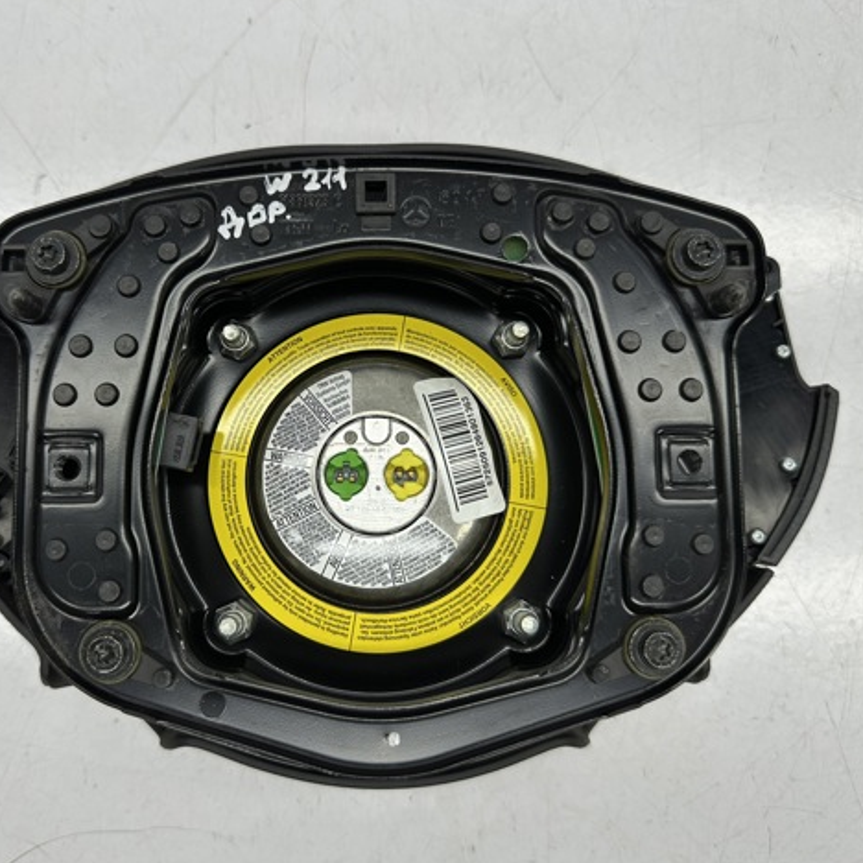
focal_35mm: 29
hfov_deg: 55.3
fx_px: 818
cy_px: 437
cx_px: 358
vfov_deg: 55.6
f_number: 1.78
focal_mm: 6.86
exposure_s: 1/555
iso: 80
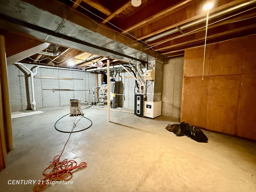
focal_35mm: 14
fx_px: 104
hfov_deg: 102.1
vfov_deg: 85.7
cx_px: 128
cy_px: 96
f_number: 2.2
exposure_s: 1/40
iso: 1250
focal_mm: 2.22
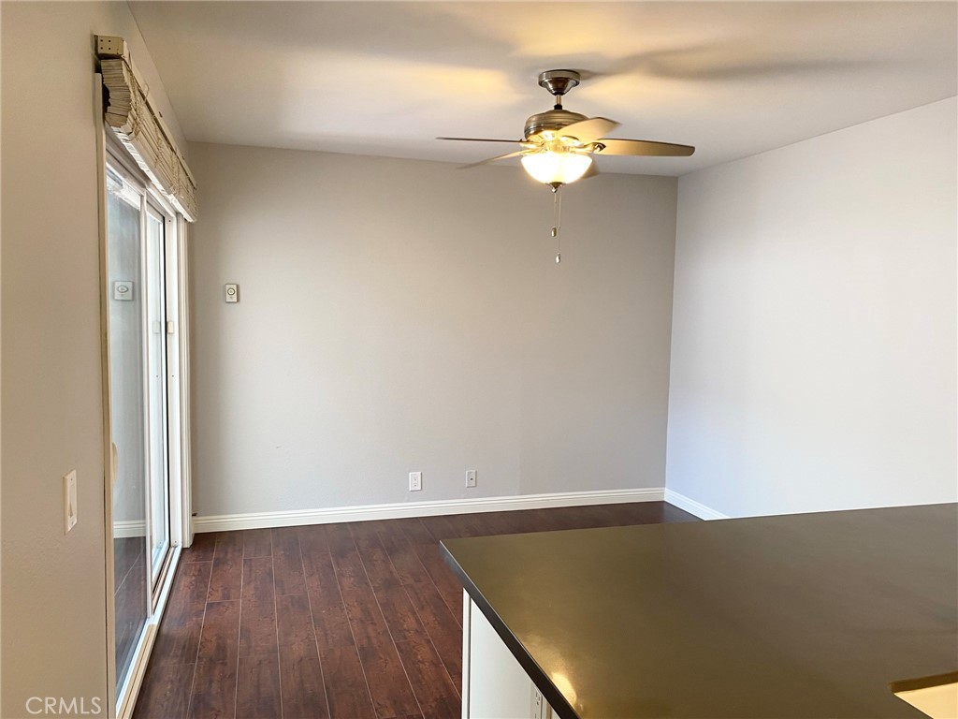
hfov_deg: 67.3
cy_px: 360
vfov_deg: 53.1
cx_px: 479
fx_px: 720
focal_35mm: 26
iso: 80
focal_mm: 4.25
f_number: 1.8
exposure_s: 1/60
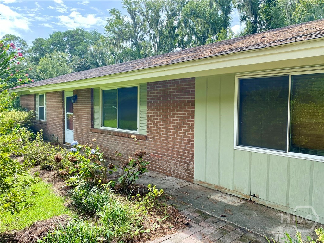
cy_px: 122
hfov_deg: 67.3
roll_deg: -0.7
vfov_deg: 53.1
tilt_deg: -2.0
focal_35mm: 26
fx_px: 243
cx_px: 162
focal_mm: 4.25
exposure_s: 1/782
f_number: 1.8
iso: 32
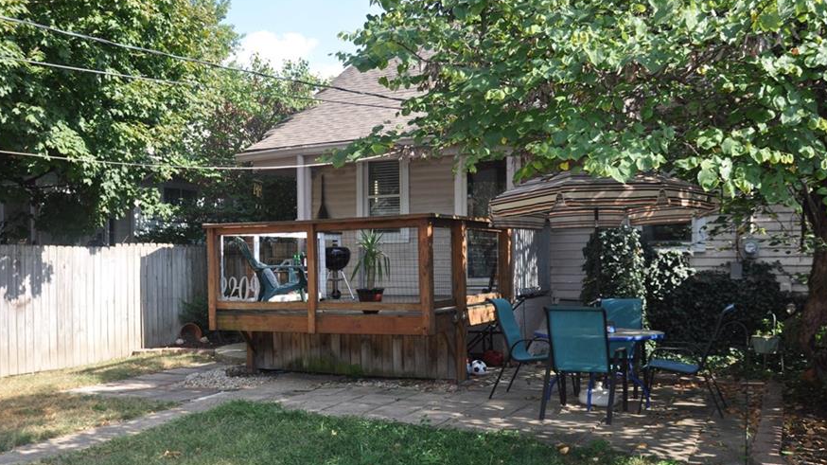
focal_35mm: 39
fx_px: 846
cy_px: 292
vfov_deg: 30.6
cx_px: 368
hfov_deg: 52.0
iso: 200
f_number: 7.1
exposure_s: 1/200
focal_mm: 21
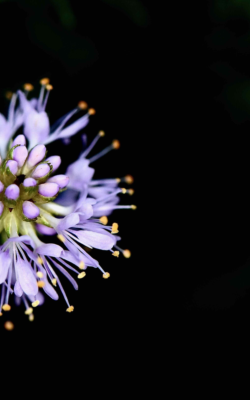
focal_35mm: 161
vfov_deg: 13.0
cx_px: -5
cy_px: 201
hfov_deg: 8.1
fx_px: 1755
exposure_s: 1/500
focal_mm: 105
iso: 4000
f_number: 10
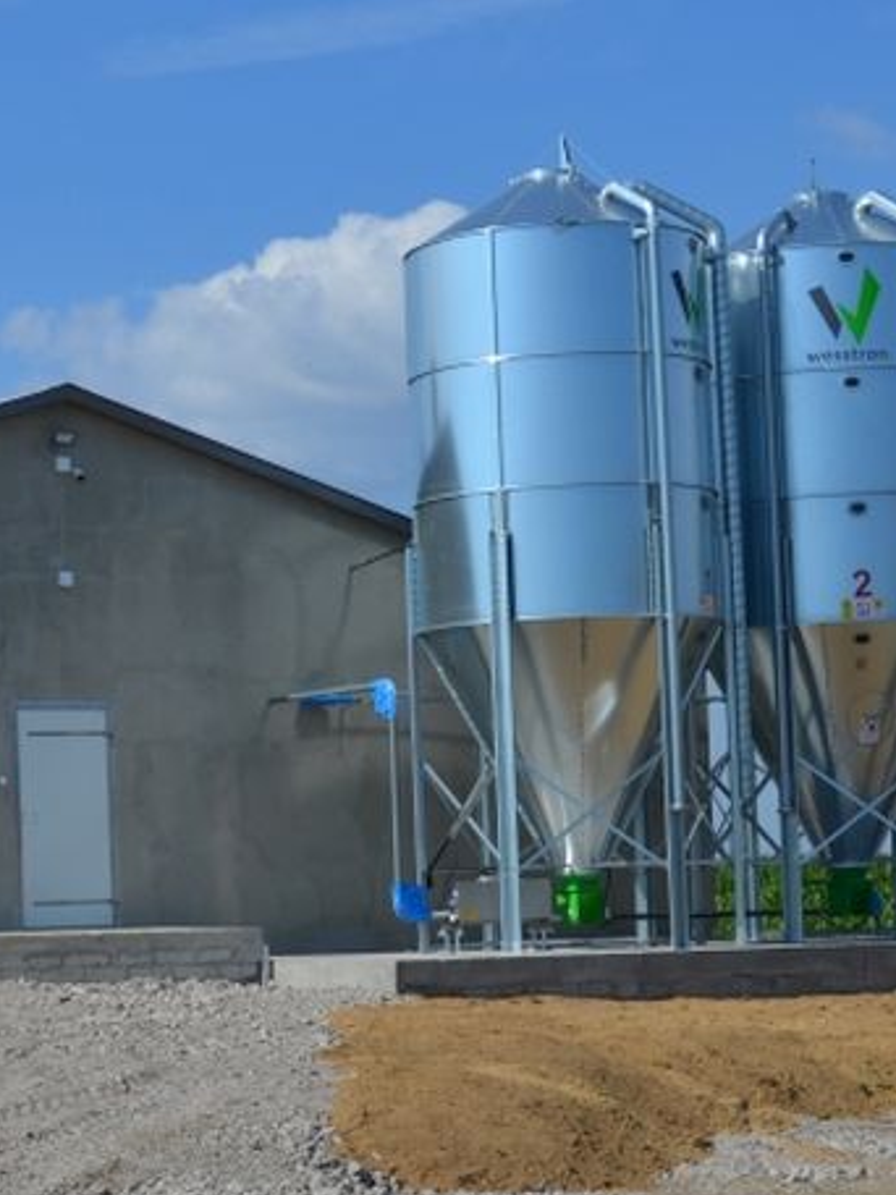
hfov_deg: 14.8
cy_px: 676
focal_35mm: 97
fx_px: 3348
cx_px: -107
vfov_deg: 20.2
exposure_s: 1/320
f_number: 9
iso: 100
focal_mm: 30
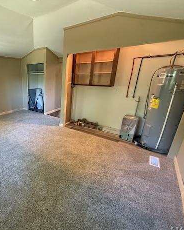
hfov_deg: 65.9
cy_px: 118
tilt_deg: -17.2
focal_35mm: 19
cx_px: 43
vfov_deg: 83.3
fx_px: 129
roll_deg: +0.6
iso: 640
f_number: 2.2
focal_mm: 2.22
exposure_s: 1/60
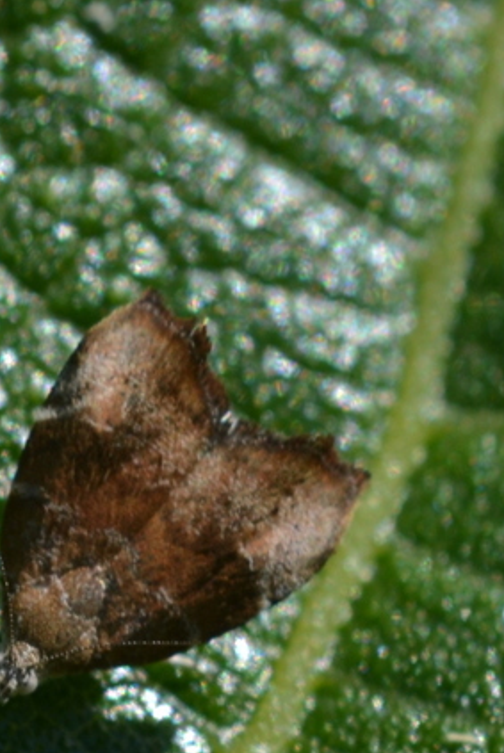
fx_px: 2613
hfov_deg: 11.0
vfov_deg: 16.3
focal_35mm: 125
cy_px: 536
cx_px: 160
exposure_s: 1/200
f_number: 8
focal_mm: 55
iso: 100
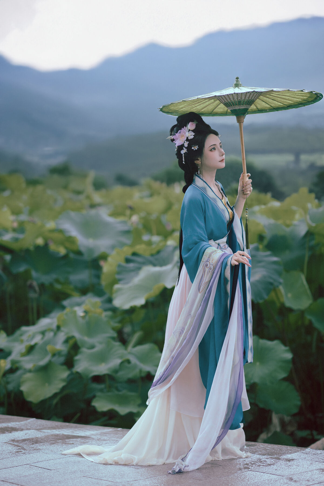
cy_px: 243
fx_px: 1147
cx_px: 162
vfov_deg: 23.9
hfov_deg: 16.1
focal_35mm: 85
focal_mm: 85
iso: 200
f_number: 2
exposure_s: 1/500
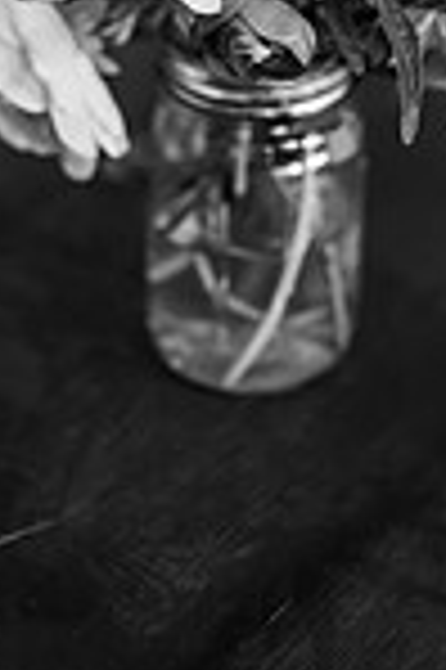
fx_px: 1974
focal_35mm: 106
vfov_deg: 18.4
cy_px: -121
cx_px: 243
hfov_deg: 12.9
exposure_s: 1/250
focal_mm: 35
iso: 3200
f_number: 1.8
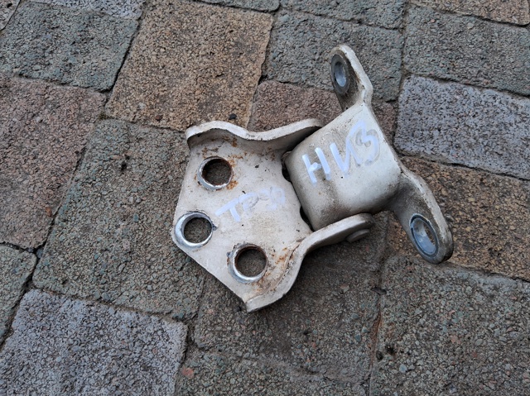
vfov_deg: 53.0
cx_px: 265
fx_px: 398
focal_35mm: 26
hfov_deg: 67.3
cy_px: 198
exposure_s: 1/120
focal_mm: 3.98
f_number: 1.8
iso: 32
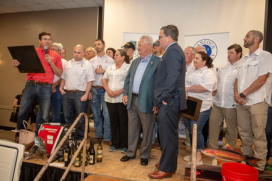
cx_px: 136
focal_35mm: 29
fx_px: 219
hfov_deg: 63.7
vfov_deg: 44.9
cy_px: 90
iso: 800
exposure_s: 1/100
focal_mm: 29
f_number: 3.2
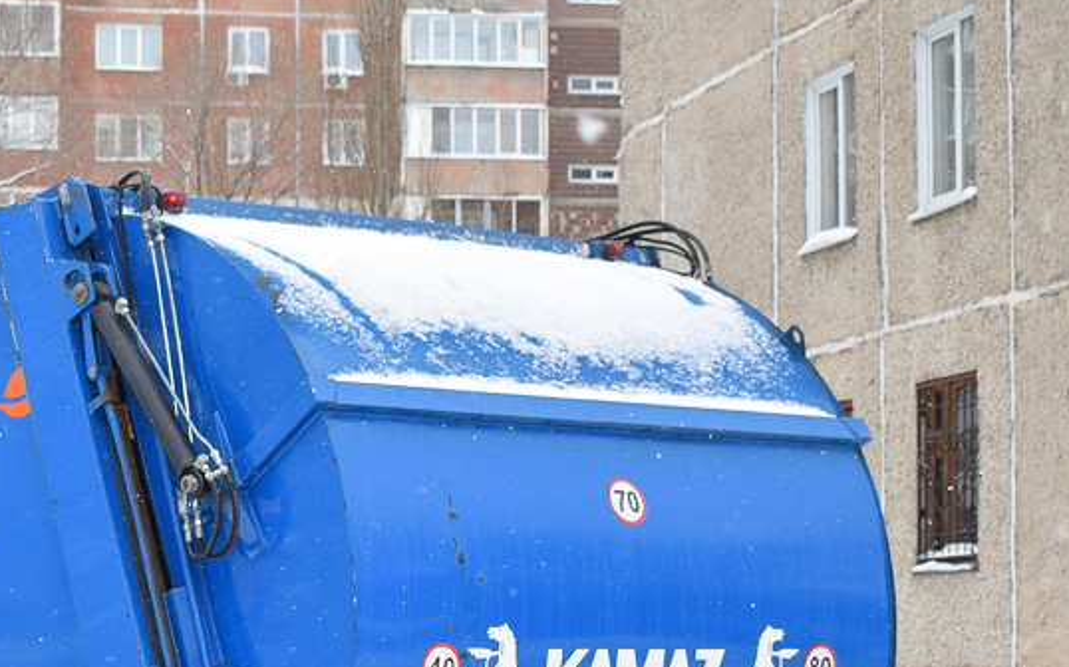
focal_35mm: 92
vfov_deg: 14.0
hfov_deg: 21.8
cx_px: 26
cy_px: 649
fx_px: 2684
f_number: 5.6
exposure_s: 1/500
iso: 400
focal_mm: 27
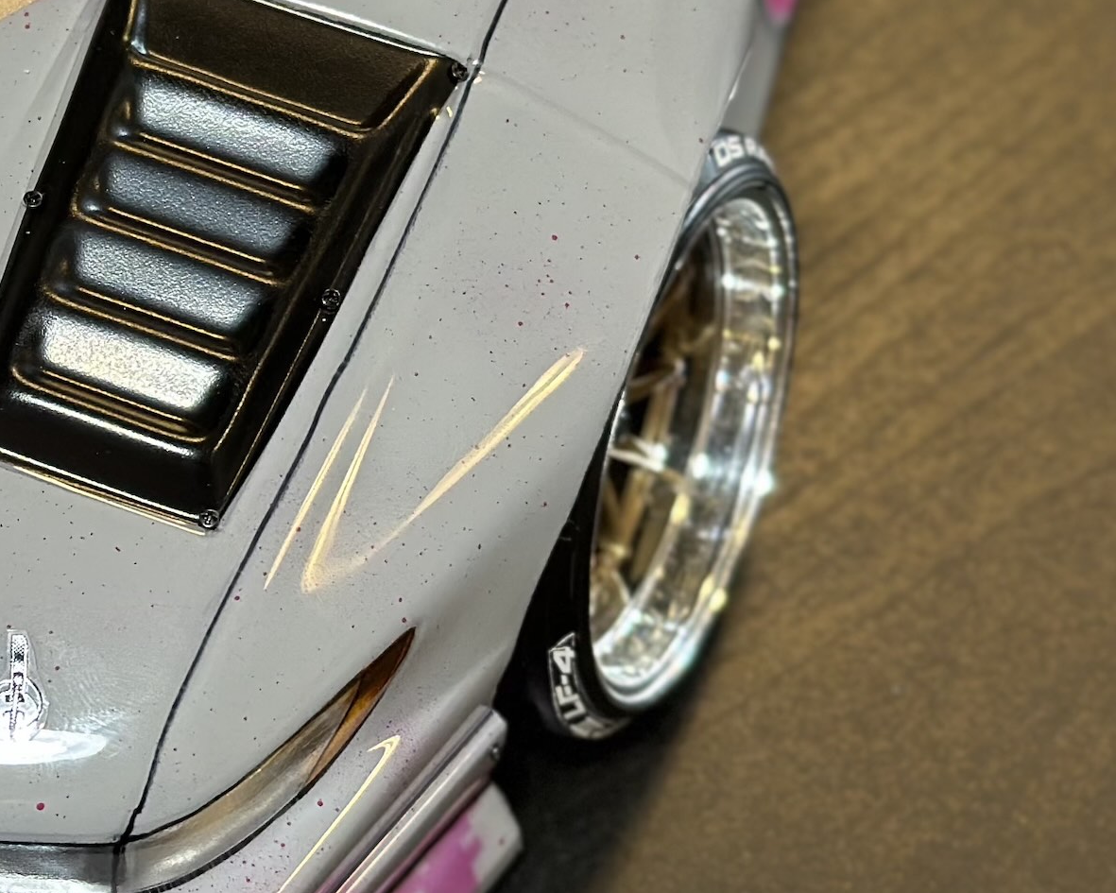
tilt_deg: -57.6
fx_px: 3931
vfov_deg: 12.9
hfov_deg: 15.5
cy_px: 304
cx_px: -278
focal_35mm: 119
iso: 125
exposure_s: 1/100
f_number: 1.78
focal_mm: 6.86
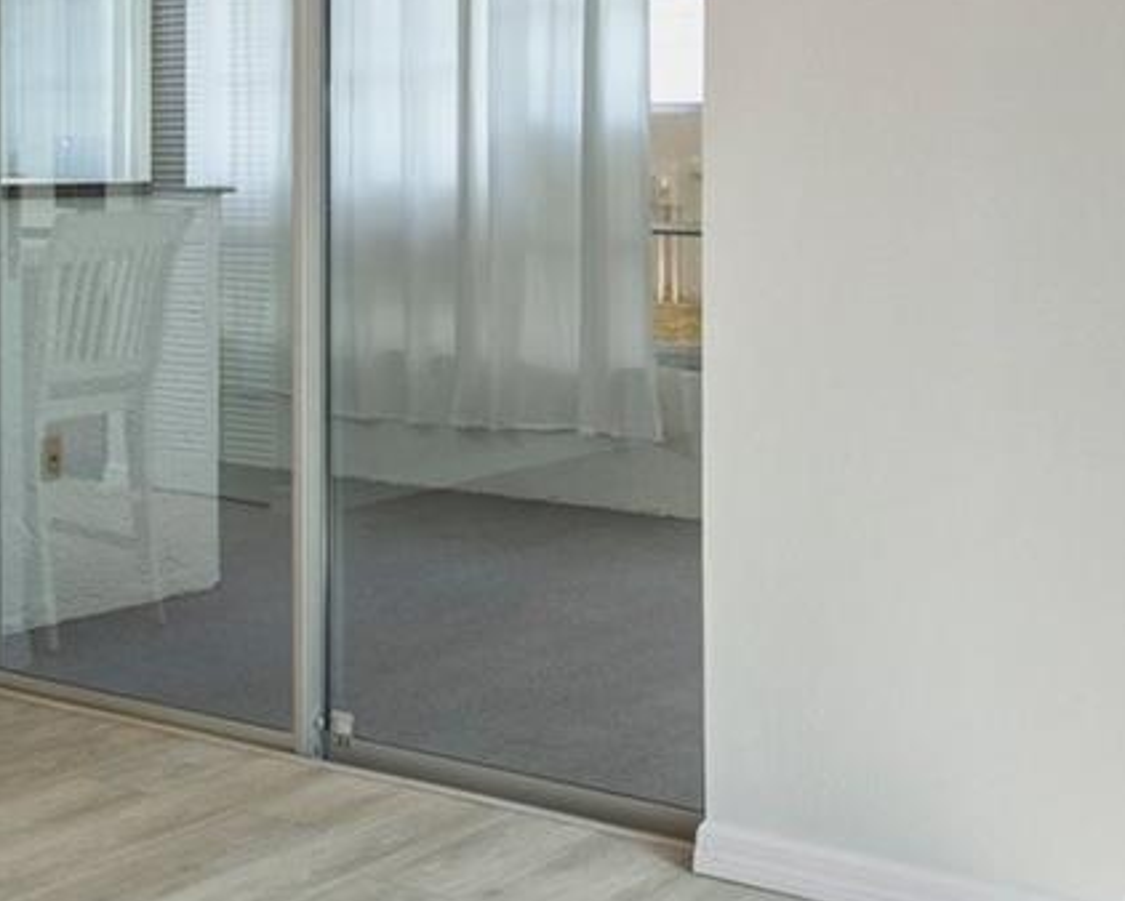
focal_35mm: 64
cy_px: 125
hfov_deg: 28.8
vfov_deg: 23.4
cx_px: 205
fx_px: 2132
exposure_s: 1/6
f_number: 8
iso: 320
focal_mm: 12
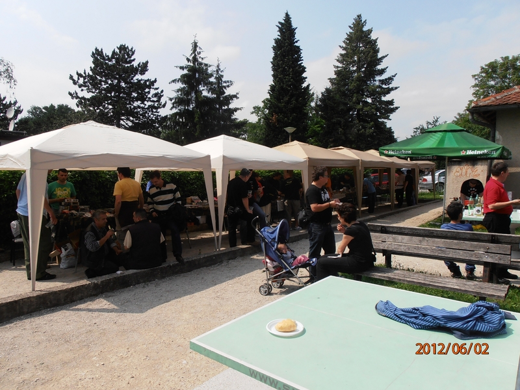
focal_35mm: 24
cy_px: 195
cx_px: 260
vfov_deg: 56.8
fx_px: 361
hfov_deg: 71.6
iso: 80
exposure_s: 1/250
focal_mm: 4.2
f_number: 7.9
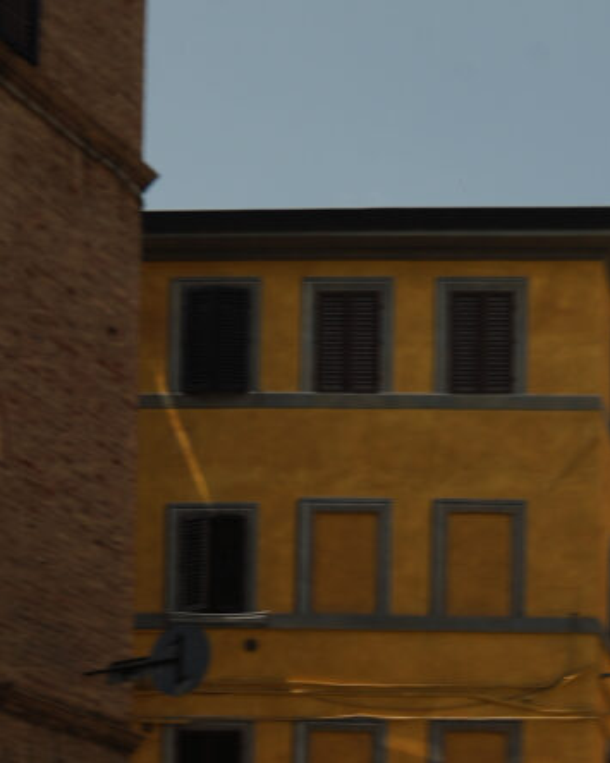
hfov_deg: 21.3
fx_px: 1603
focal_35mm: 71
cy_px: 1120
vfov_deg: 22.4
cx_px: 142
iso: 100
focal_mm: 24
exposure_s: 1/80
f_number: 9
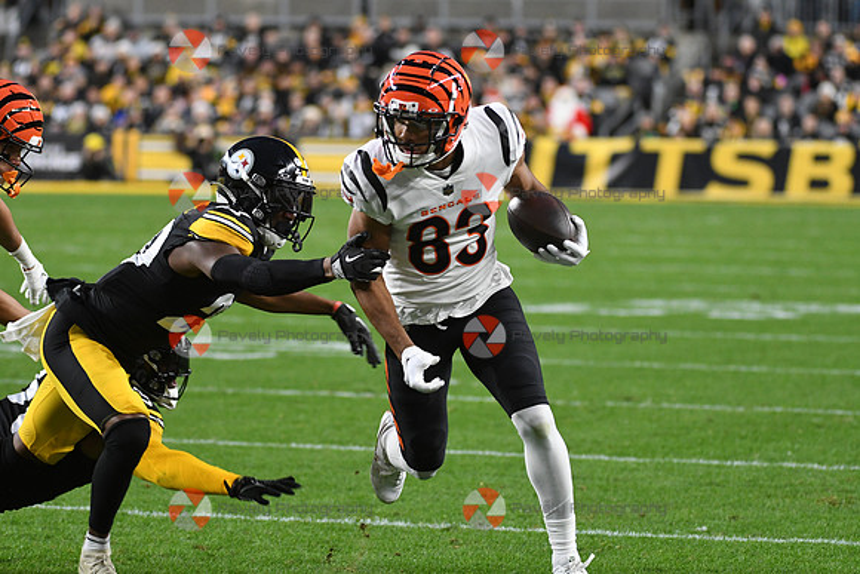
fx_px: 7168
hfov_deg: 6.9
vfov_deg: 4.6
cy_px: 287
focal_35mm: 300
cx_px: 430
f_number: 4
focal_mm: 200
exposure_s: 1/1000
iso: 3200
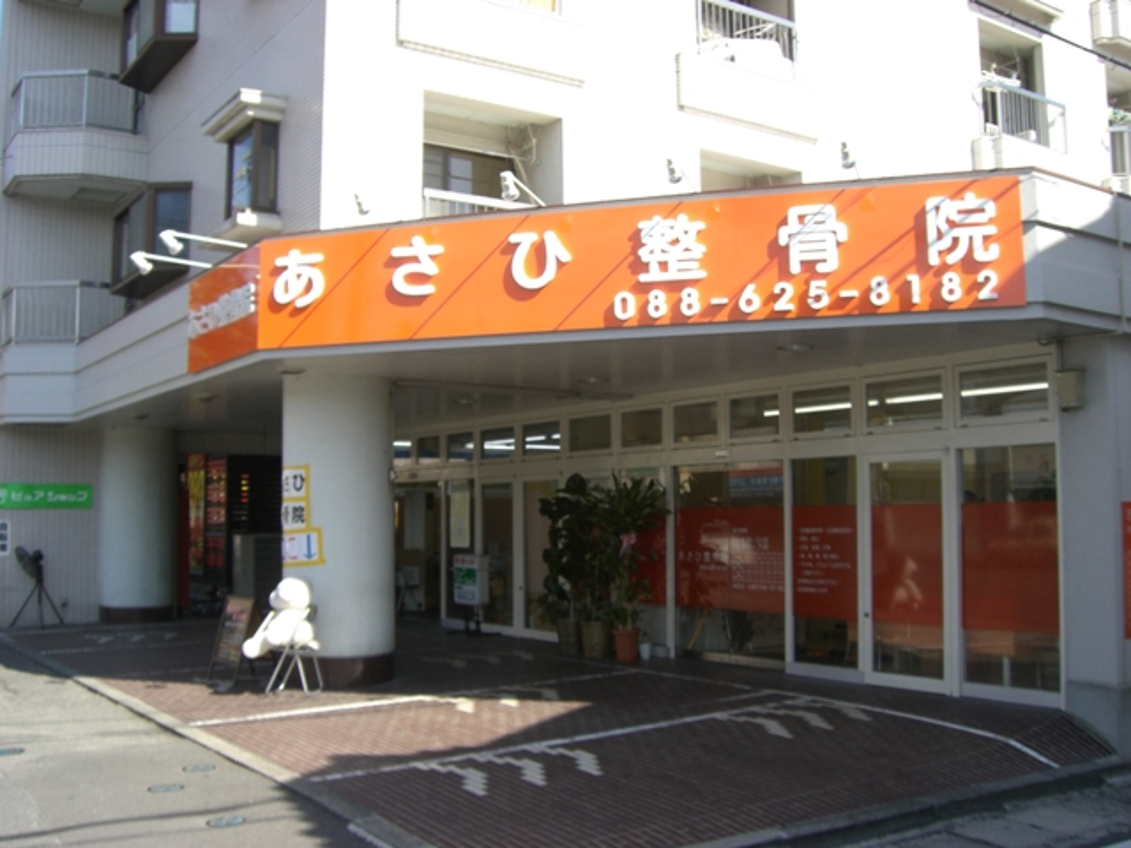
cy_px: 424
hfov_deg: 49.0
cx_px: 566
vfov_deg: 37.7
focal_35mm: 38
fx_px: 1242
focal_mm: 6.2
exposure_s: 1/250
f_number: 4.3
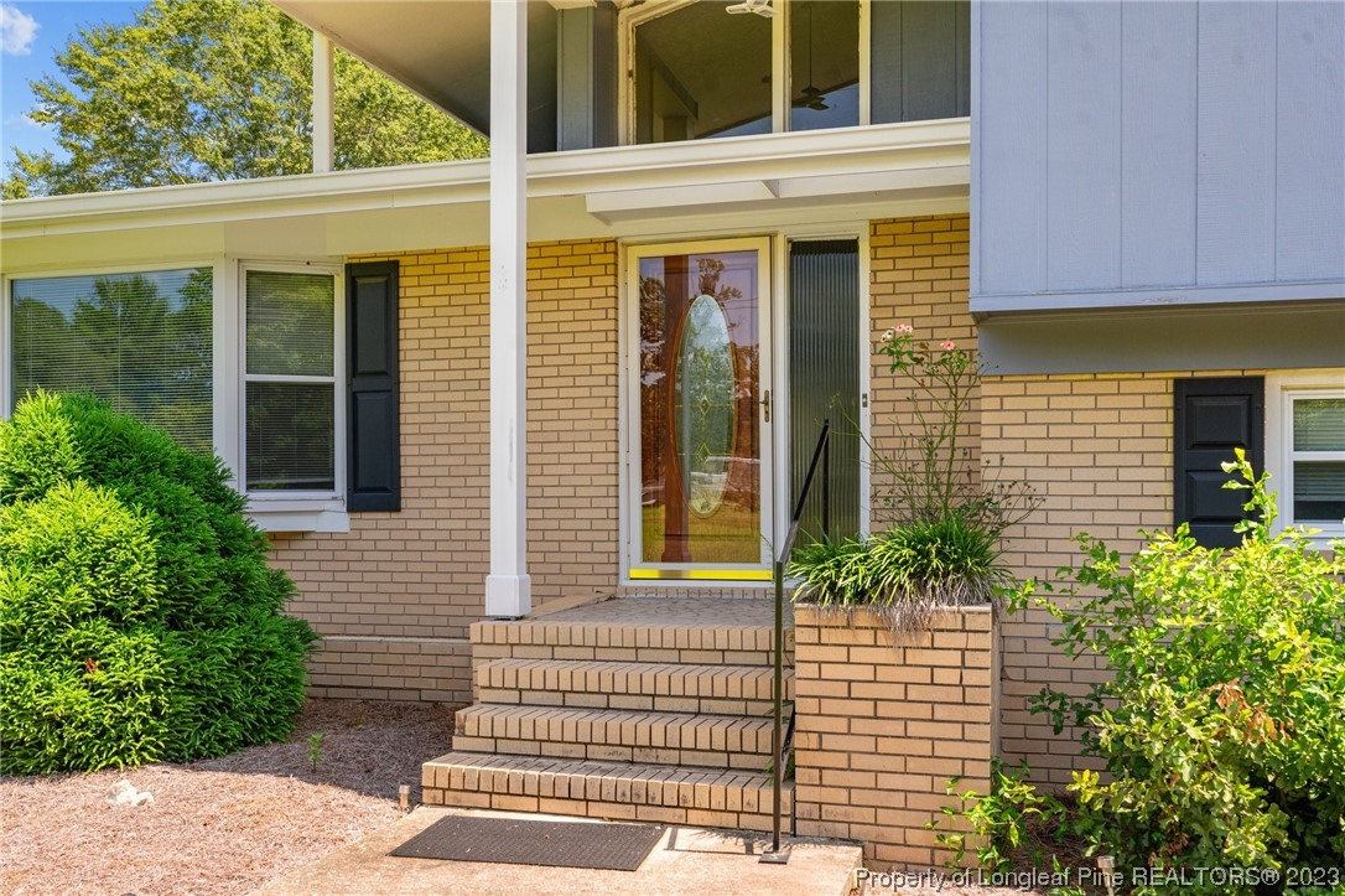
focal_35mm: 33
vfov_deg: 39.9
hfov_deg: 57.2
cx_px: 672
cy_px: 448
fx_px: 1232
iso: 320
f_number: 8
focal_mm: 33
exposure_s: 1/125
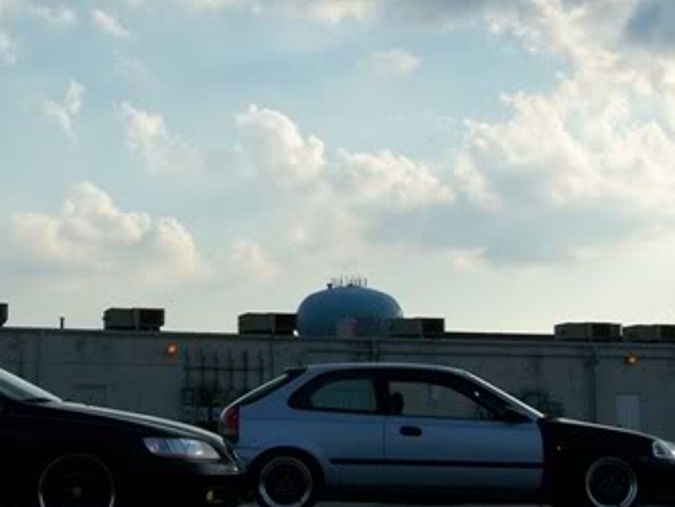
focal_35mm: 73
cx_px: 195
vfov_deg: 20.1
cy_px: 180
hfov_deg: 26.4
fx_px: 1424
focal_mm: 6.3
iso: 100
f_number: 4
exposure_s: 1/800
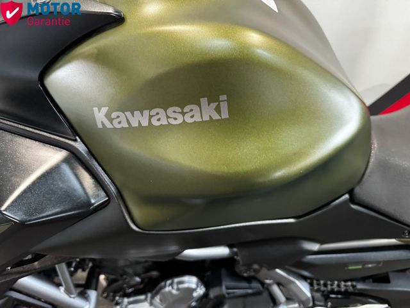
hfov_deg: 71.6
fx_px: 284
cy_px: 154
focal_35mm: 24
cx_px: 205
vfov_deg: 56.8
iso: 640
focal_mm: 6.76
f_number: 1.78
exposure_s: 1/33
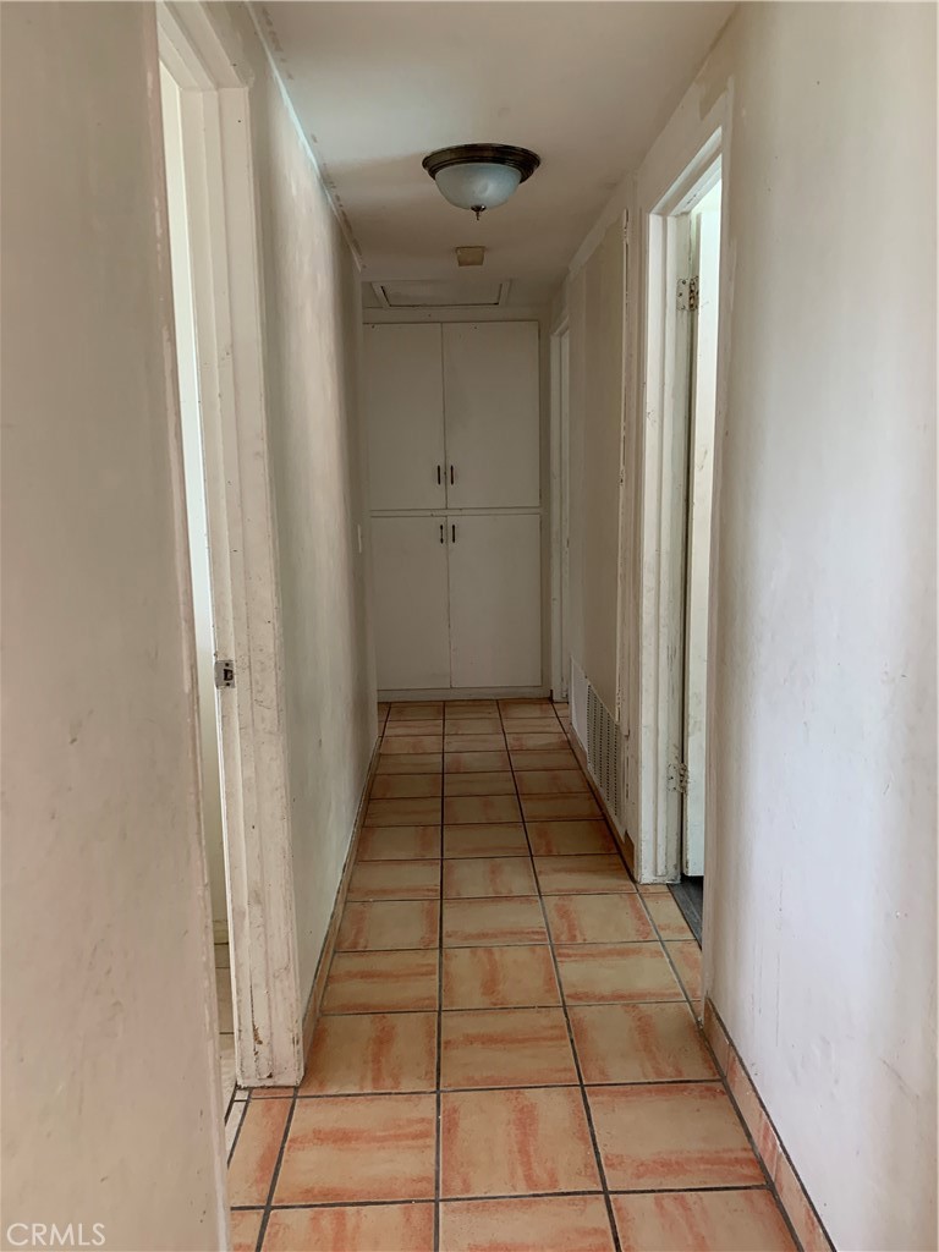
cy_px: 626
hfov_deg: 53.1
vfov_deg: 67.3
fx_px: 940
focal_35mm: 26
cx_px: 470
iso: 100
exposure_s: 1/60
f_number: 1.8
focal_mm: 4.25
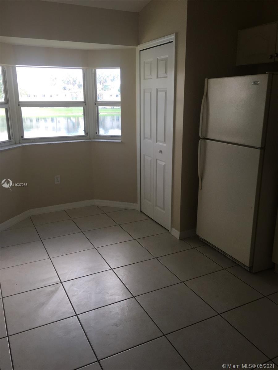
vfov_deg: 61.7
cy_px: 185
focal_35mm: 29
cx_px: 139
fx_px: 311
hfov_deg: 48.2
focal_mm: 4.15
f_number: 2.2
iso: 32
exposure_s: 1/60
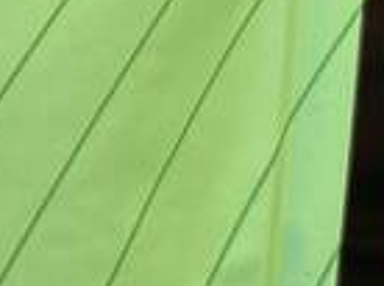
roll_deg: +2.1
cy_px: 114
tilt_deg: -16.7
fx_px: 2093
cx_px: -676
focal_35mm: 189
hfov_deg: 9.0
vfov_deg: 7.8
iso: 32
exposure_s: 1/122
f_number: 1.8
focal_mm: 4.25
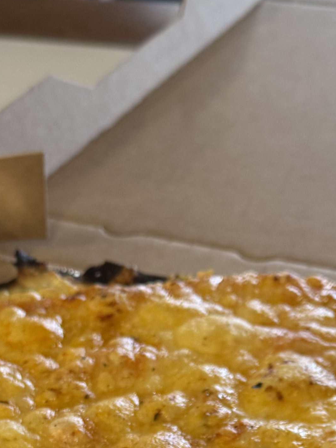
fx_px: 1255
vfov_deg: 18.8
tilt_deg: -40.1
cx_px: 154
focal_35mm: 97
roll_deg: +3.4
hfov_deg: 15.2
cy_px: 582
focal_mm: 6.76
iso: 125
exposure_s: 1/50
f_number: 1.78
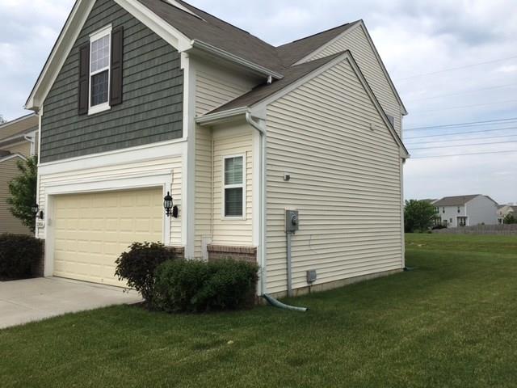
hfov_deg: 61.7
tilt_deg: +4.2
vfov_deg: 48.2
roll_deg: -0.2
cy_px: 194
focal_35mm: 29
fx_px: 433
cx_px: 258
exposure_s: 1/1326
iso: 25
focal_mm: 4.15
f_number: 2.2
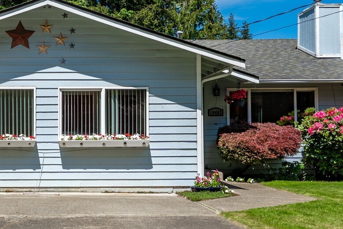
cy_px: 116
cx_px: 61
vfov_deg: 26.0
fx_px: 495
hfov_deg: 36.7
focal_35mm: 52
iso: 100
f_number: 7.1
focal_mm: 24
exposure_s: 1/320
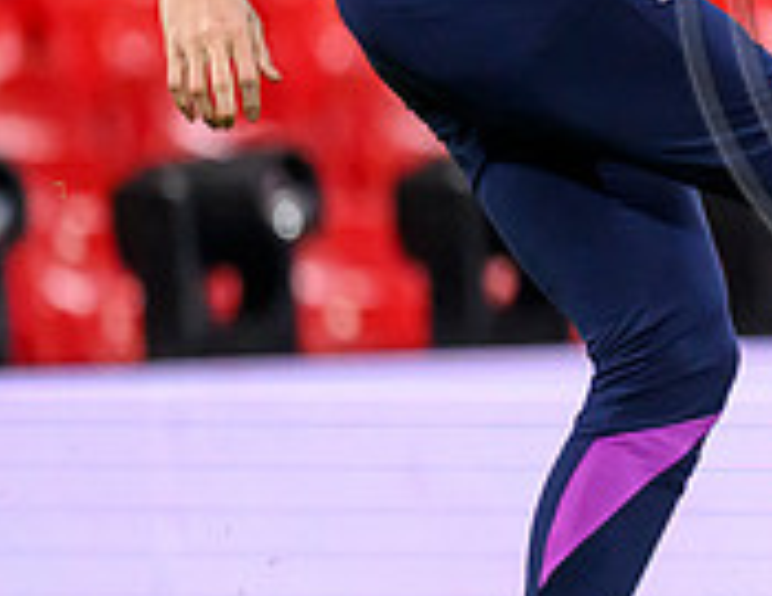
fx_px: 45810
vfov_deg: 0.7
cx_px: 1134
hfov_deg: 1.0
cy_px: -55
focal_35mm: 2033
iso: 5000
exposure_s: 1/2000
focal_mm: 560
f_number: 4
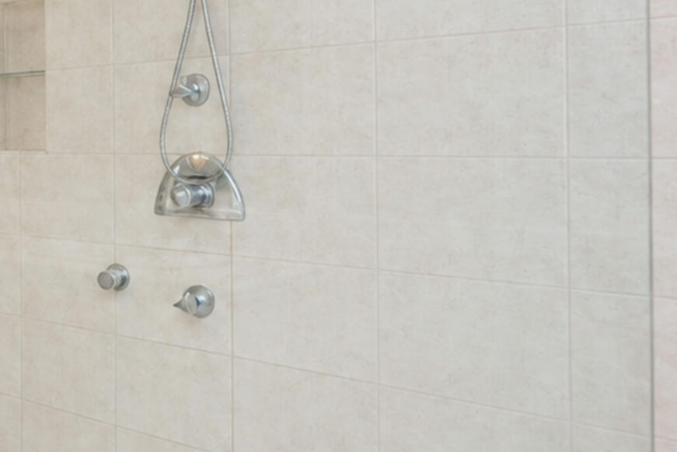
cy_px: 135
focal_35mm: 47
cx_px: -211
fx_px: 884
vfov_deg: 28.4
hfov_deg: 31.7
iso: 64
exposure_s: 1/50
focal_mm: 16
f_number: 5
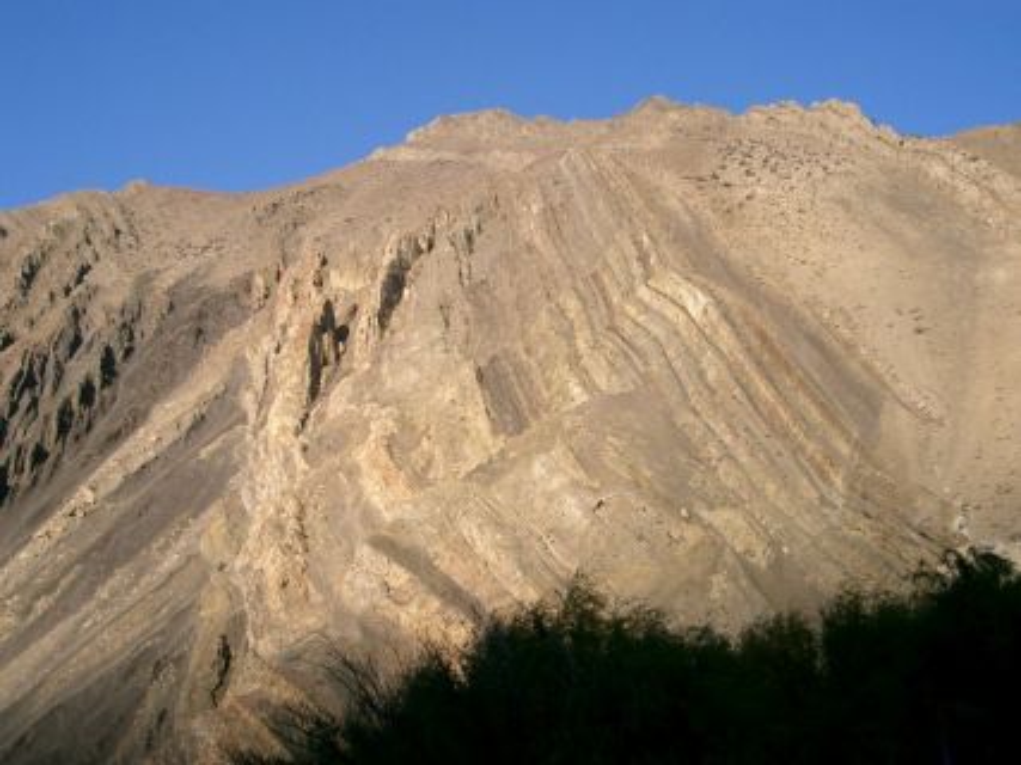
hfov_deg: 43.0
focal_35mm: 44
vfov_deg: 32.9
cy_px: 382
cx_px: 510
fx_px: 1297
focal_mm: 9.2
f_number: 5
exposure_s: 1/400
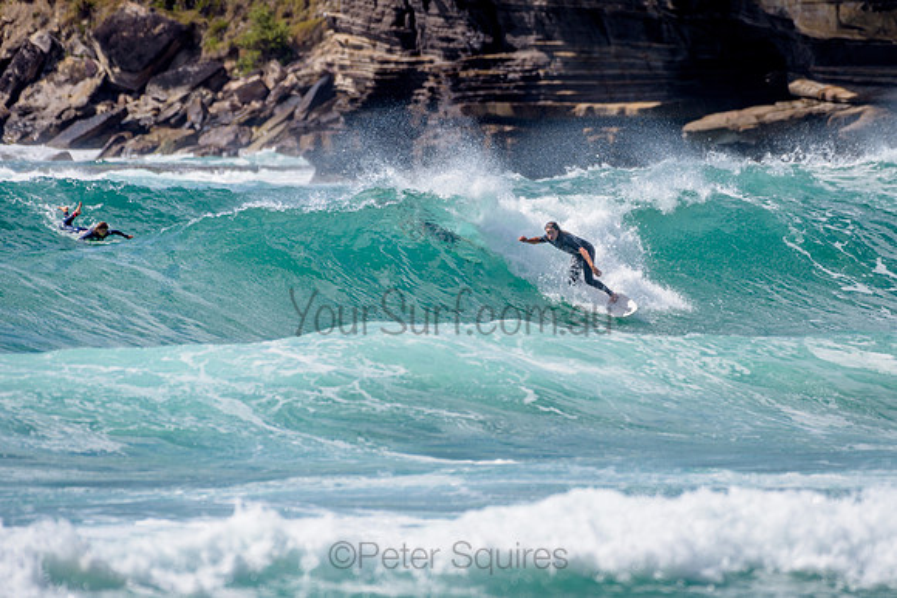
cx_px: 550
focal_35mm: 613
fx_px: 15280
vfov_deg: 2.2
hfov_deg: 3.4
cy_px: 231
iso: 100
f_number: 5.6
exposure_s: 1/2000
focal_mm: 500
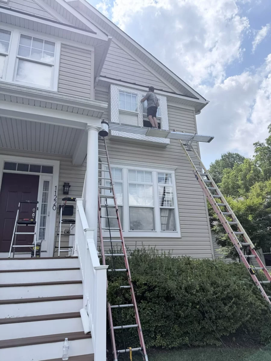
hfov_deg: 56.8
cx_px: 136
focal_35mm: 24
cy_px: 180
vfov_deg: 71.6
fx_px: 251
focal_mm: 6.76
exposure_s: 1/3279
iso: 80
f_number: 1.78
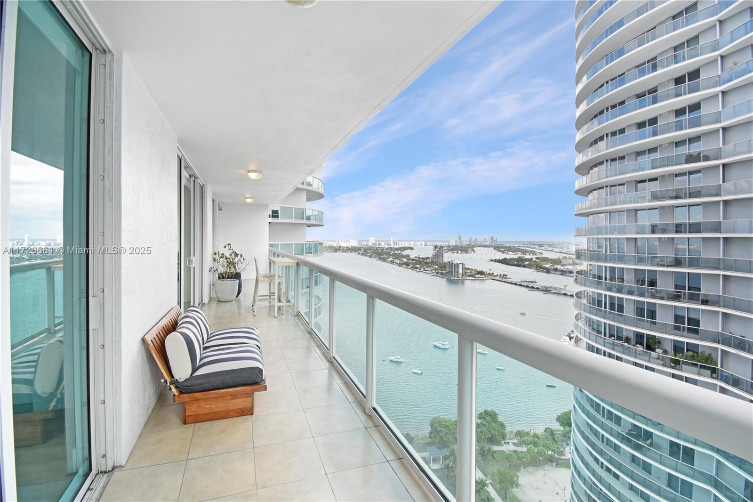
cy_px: 251
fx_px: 314
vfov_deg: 77.3
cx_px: 376
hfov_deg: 100.4
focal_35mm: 15
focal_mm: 10
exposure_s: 1/60
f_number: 8
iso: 400
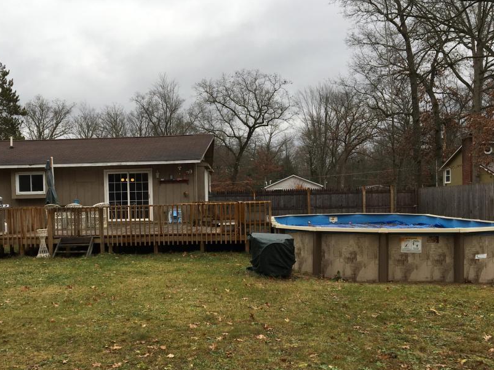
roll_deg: +0.8
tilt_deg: -1.8
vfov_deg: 38.6
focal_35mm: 37
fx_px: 528
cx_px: 180
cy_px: 215
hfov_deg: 49.6
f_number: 2.2
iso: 25
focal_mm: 4.15
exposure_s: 1/427
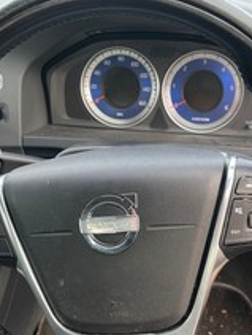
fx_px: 416
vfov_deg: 43.7
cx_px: 146
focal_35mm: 43
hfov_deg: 33.6
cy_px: 186
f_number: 1.6
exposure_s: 1/121
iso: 80
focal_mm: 4.2
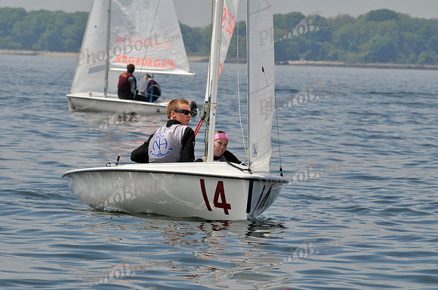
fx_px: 2551
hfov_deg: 9.8
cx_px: 219
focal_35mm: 210
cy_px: 145
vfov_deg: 6.5
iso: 200
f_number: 10
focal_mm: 140
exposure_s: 1/640
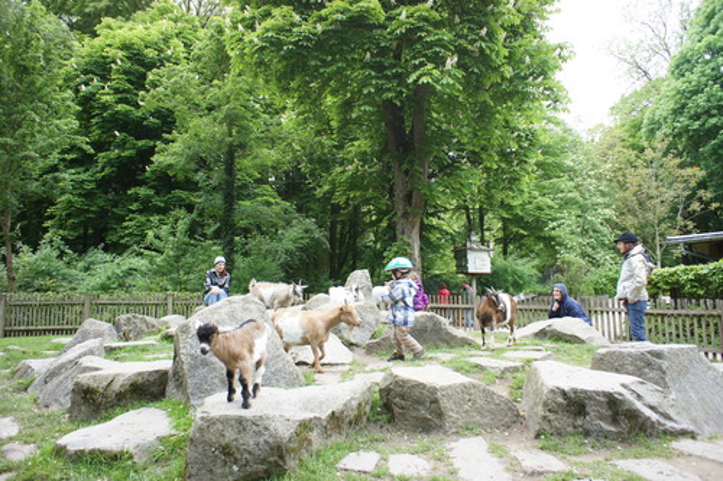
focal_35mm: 24
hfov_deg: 73.8
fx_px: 482
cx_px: 362
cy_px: 240
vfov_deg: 53.1
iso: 200
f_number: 4.5
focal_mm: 16
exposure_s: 1/80
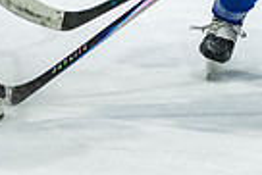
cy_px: -158
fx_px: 2987
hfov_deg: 5.0
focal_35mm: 410
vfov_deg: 3.3
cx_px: 328
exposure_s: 1/800
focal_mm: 70
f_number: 3.2
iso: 1600
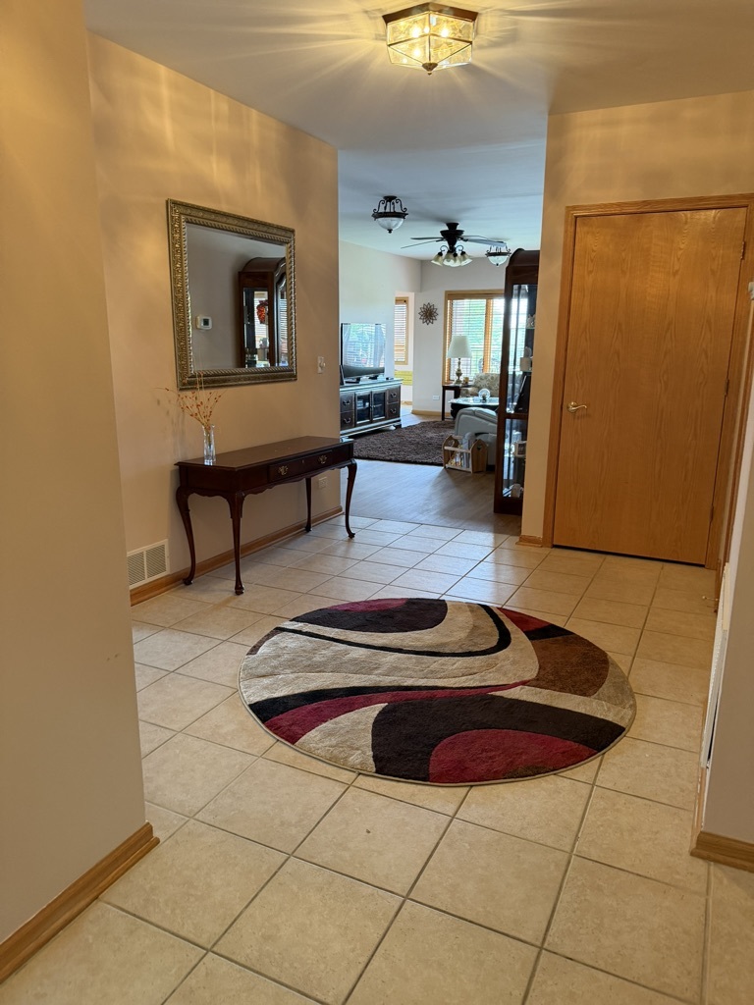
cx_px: 377
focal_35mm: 24
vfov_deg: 71.6
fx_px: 697
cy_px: 502
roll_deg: +0.7
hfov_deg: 56.8
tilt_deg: -12.5
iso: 320
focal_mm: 6.76
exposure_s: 1/60
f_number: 1.78
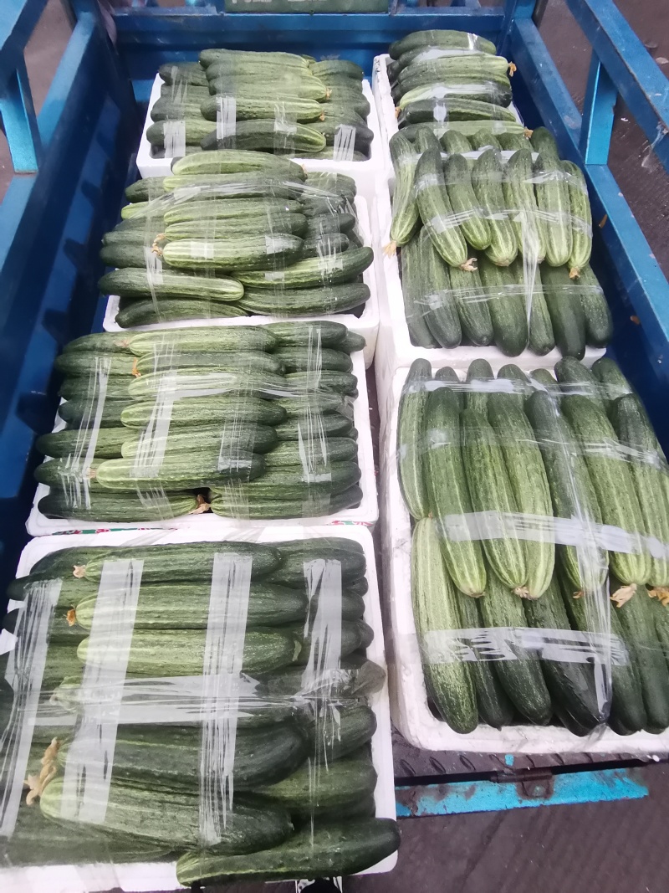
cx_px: 334
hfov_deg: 74.7
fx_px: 438
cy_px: 446
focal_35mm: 17
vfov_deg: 91.0
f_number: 2.4
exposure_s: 1/25.7
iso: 320
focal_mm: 1.78
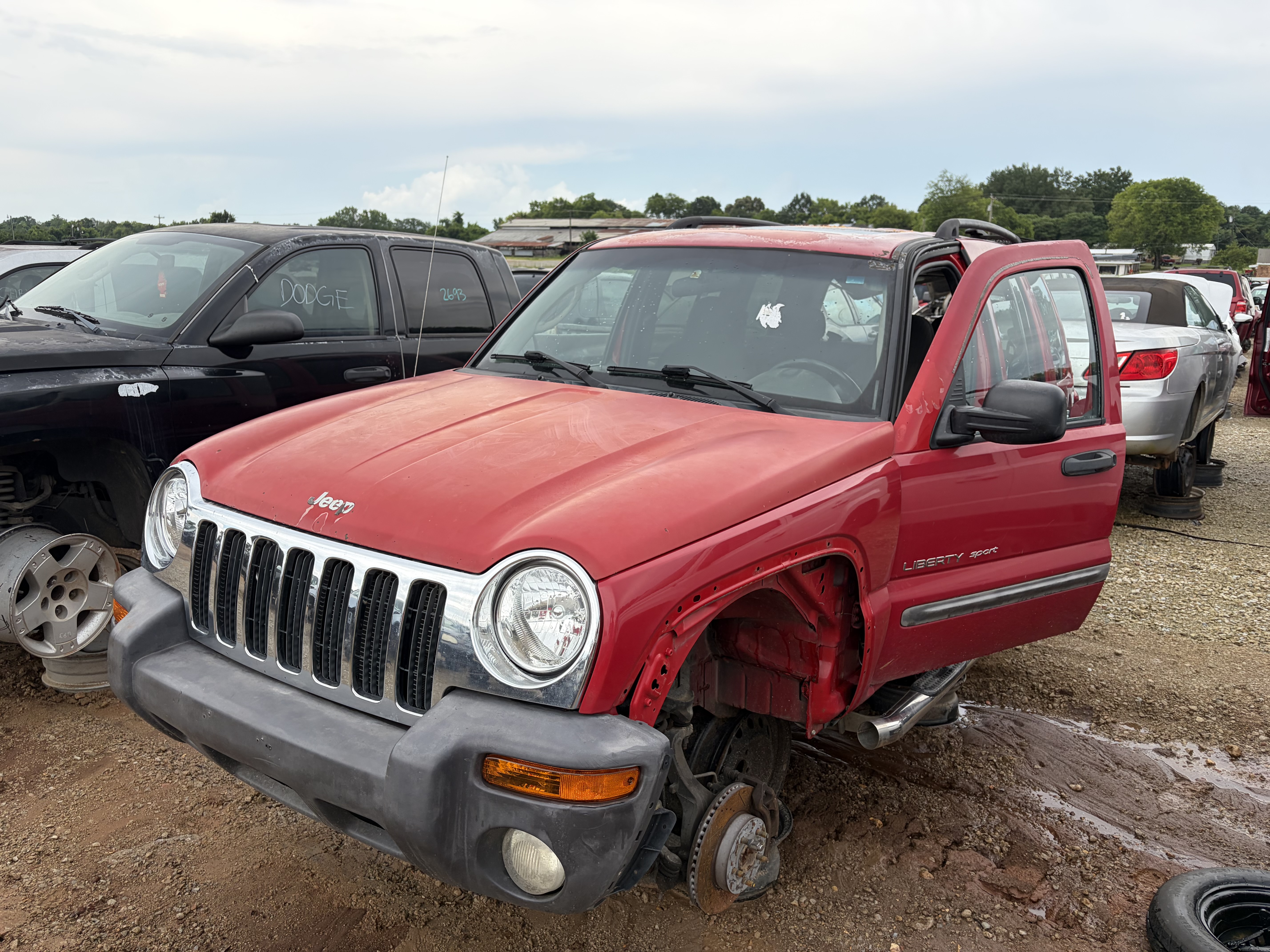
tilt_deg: -13.2
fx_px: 954
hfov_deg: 67.3
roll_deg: -1.1
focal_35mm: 26
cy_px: 476
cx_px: 635
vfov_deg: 53.1
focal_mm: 5.96
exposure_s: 1/1550
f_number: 1.6
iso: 50
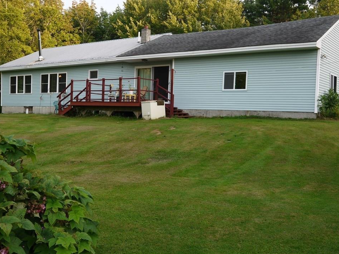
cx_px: 161
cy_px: 126
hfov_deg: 43.9
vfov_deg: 33.6
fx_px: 421
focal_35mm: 43
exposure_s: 1/100
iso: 160
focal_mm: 20
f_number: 4.2
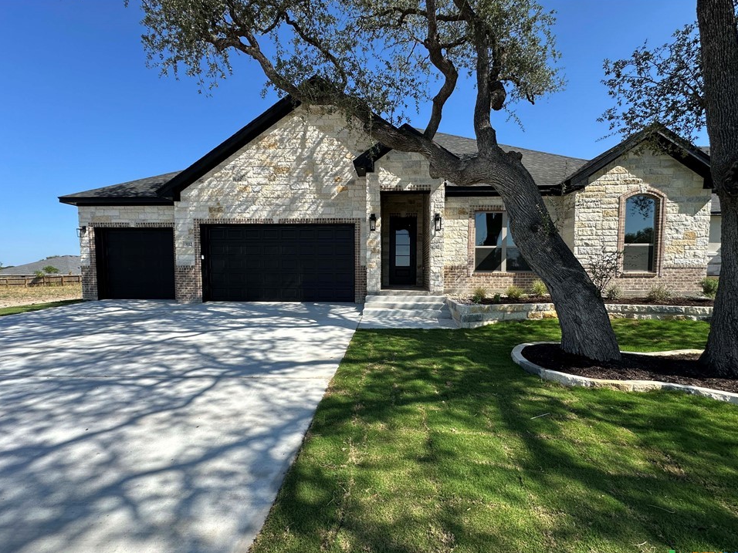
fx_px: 320
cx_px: 381
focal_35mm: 15
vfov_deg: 81.7
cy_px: 292
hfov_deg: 98.1
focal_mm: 2.22
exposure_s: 1/1531
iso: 50
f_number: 2.2
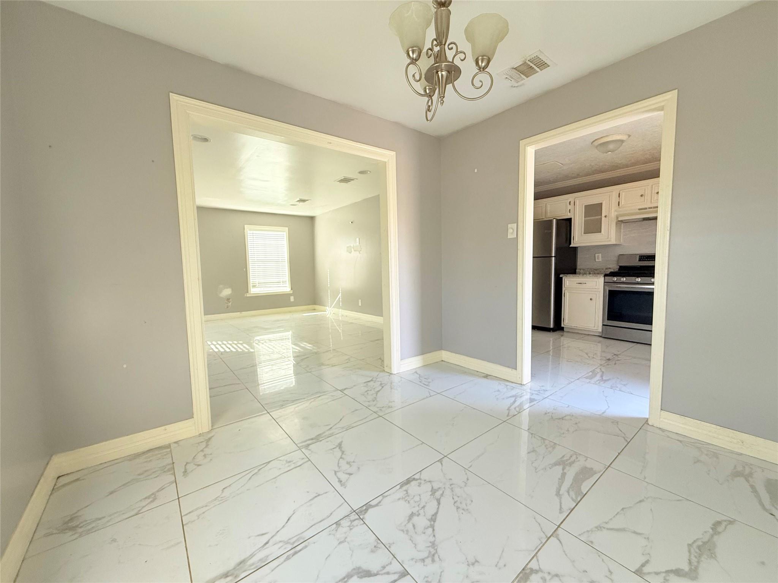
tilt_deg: -5.0
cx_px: 389
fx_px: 315
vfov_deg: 85.7
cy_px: 292
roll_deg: +1.4
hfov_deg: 102.1
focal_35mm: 14
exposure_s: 1/99
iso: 200
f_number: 2.2
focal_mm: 2.22
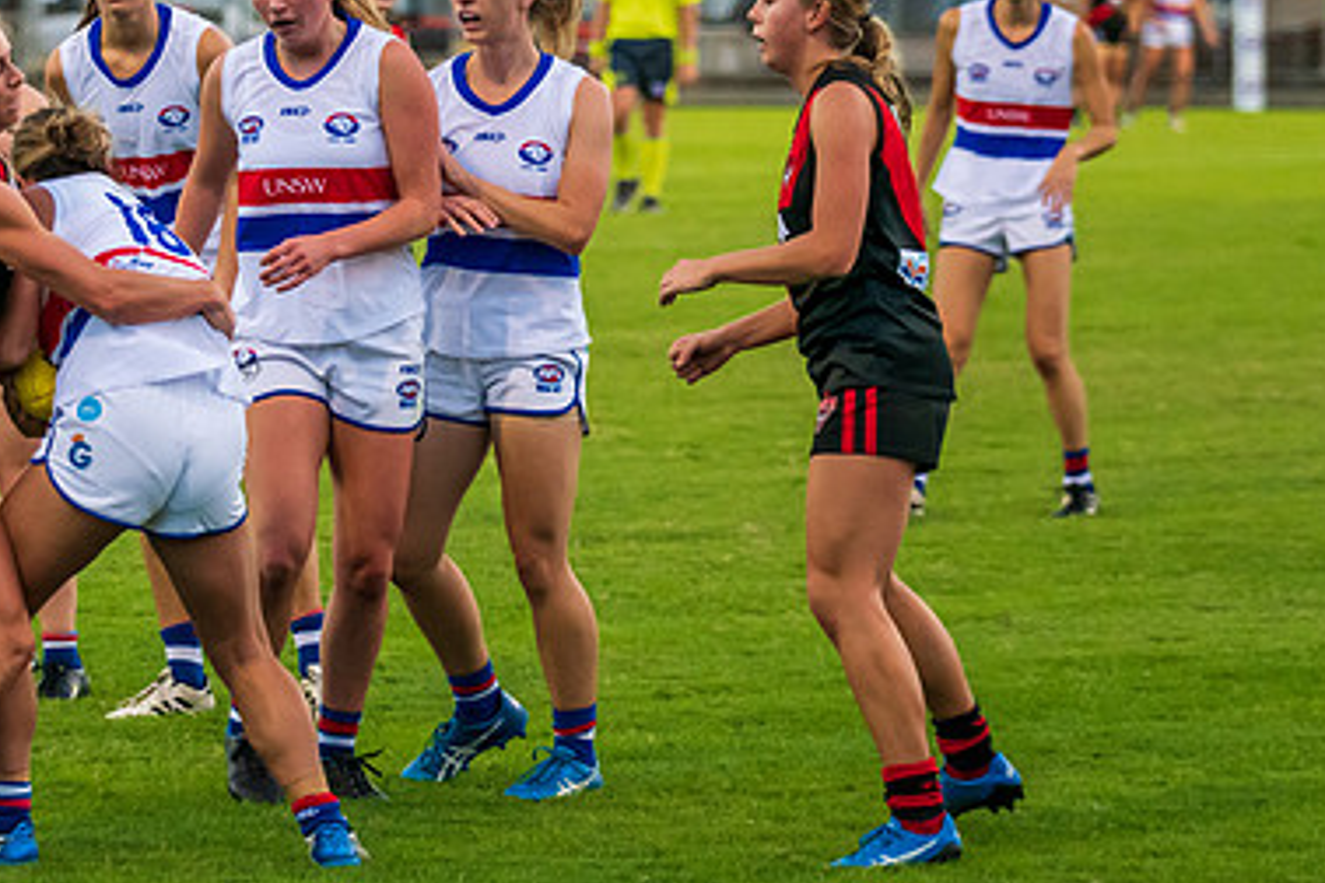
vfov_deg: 5.1
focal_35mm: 269
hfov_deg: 7.6
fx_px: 9900
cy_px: 381
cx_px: 85
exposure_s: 1/800
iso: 1600
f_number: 2.8
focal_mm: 100
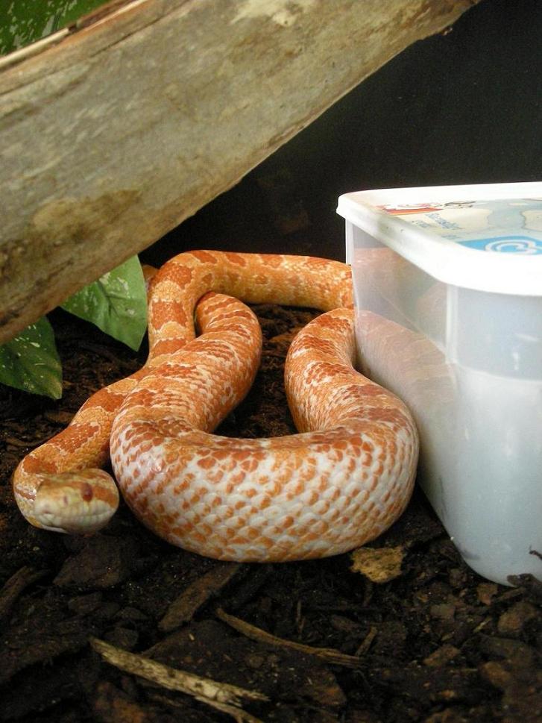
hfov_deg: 40.7
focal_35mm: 35
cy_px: 362
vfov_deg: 52.6
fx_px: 731
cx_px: 271
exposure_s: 1/15.2
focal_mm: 5.7
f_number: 2.8
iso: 400
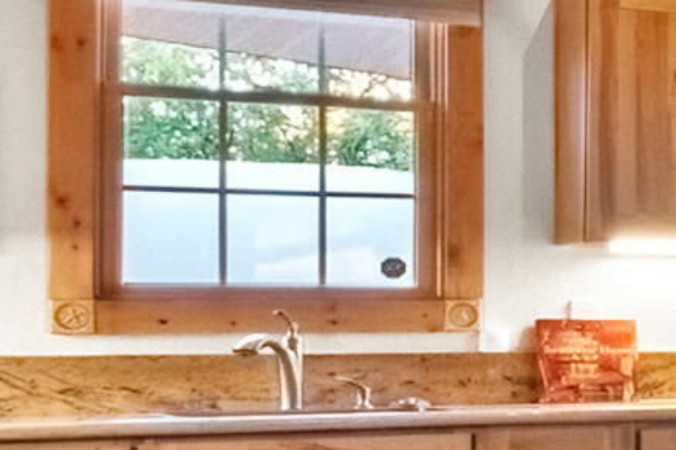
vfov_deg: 13.3
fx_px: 1933
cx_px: 1875
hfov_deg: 12.3
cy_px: 285
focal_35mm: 103
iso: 1600
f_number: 22
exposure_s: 1.6
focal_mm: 10
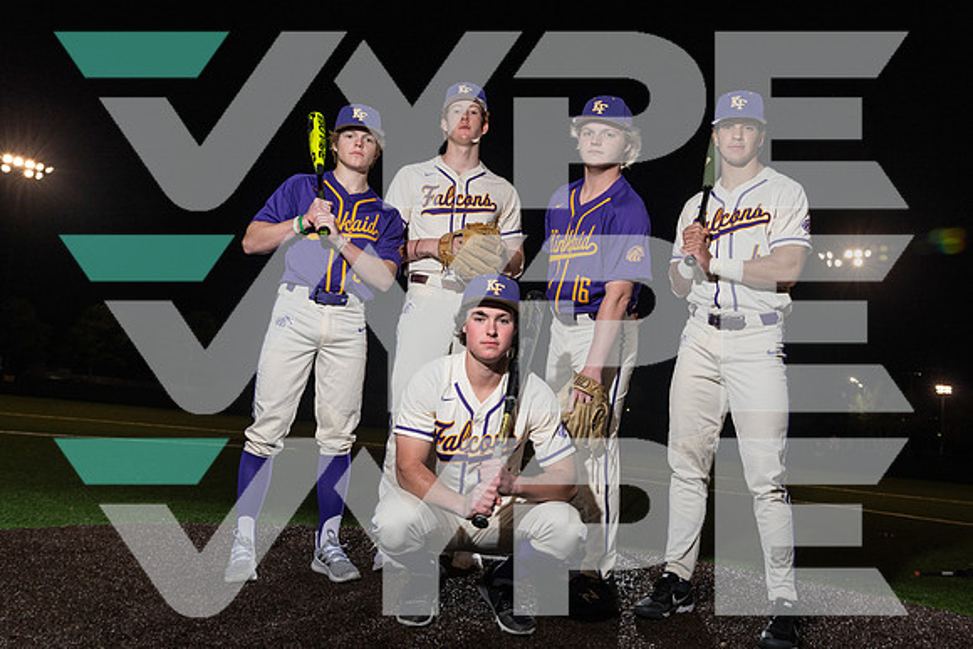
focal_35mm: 33
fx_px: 892
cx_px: 486
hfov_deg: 57.2
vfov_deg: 40.0
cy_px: 324
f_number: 8
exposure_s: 1/125
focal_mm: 33
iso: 200
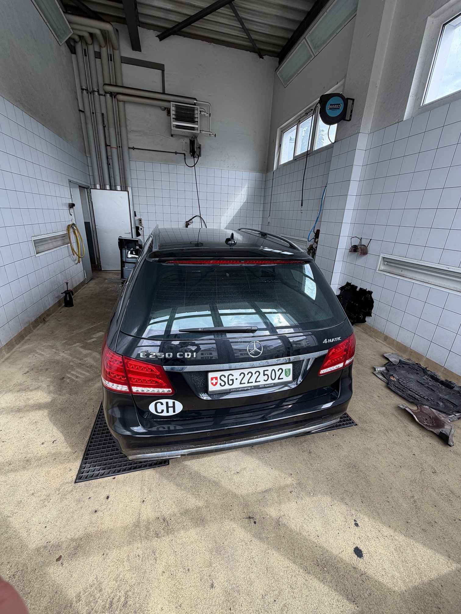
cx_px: 230
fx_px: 249
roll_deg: -3.2
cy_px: 307
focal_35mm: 14
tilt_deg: -19.7
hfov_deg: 85.7
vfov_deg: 102.1
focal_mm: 2.22
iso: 50
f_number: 2.2
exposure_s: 1/121
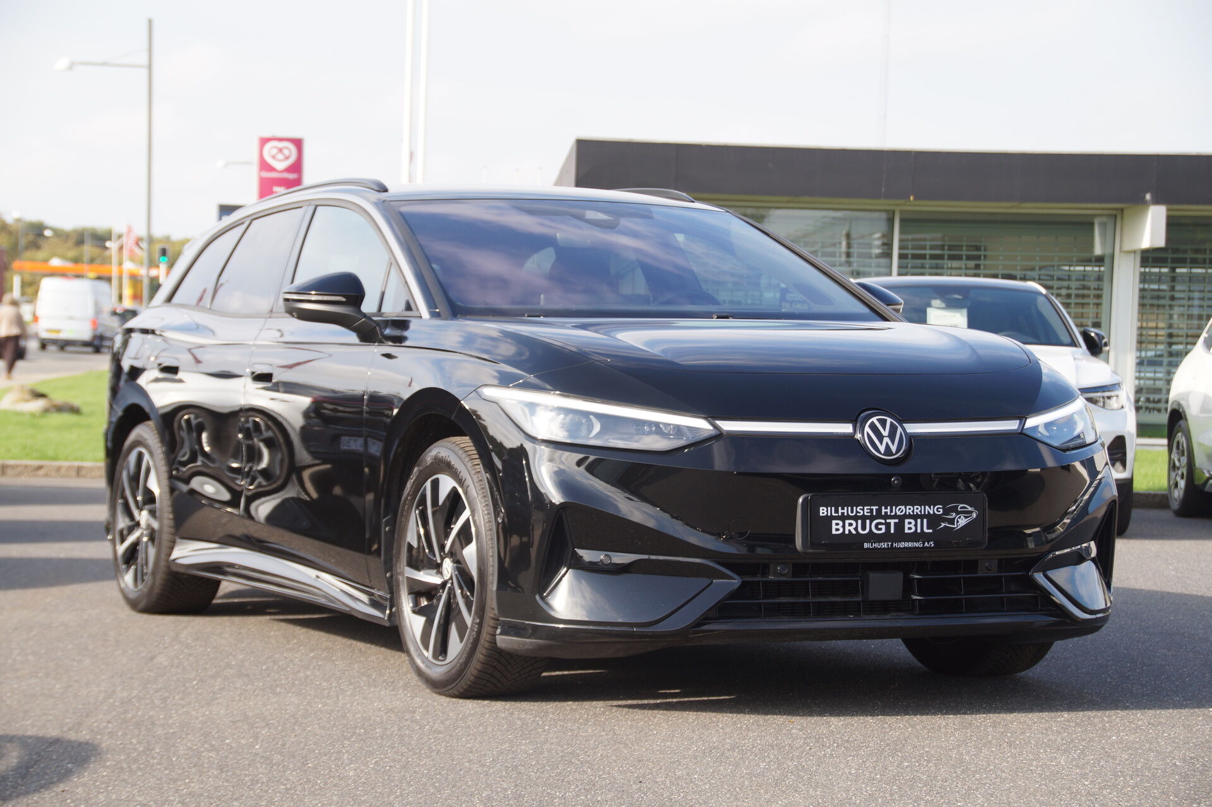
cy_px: 404
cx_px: 606
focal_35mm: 82
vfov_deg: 16.5
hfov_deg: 24.6
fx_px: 2776
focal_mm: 55
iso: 100
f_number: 5.6
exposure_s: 1/160
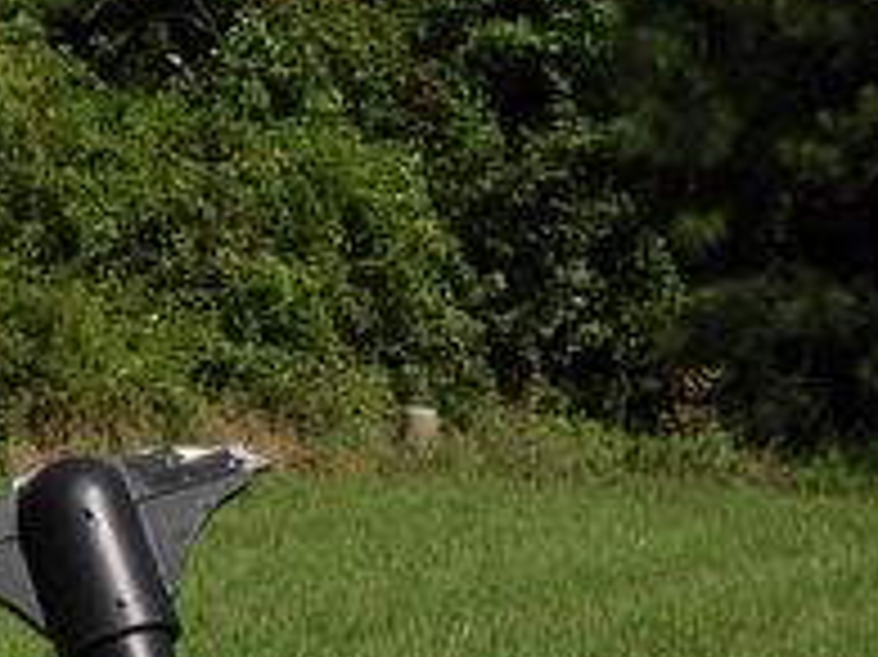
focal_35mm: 168
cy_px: 634
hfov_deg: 11.5
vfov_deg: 8.8
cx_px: -212
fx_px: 4259
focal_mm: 7.4
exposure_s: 1/2000
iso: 100
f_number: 3.2
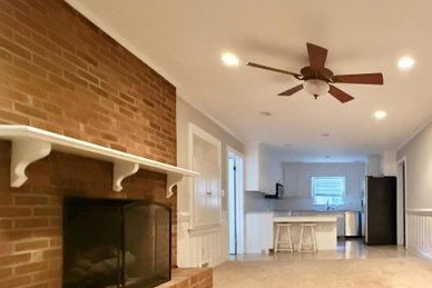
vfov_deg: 51.5
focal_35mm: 24
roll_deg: +0.7
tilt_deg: +1.2
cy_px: 207
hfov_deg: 66.3
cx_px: 351
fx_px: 288
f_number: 2.2
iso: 1250
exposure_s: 1/60
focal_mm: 2.22
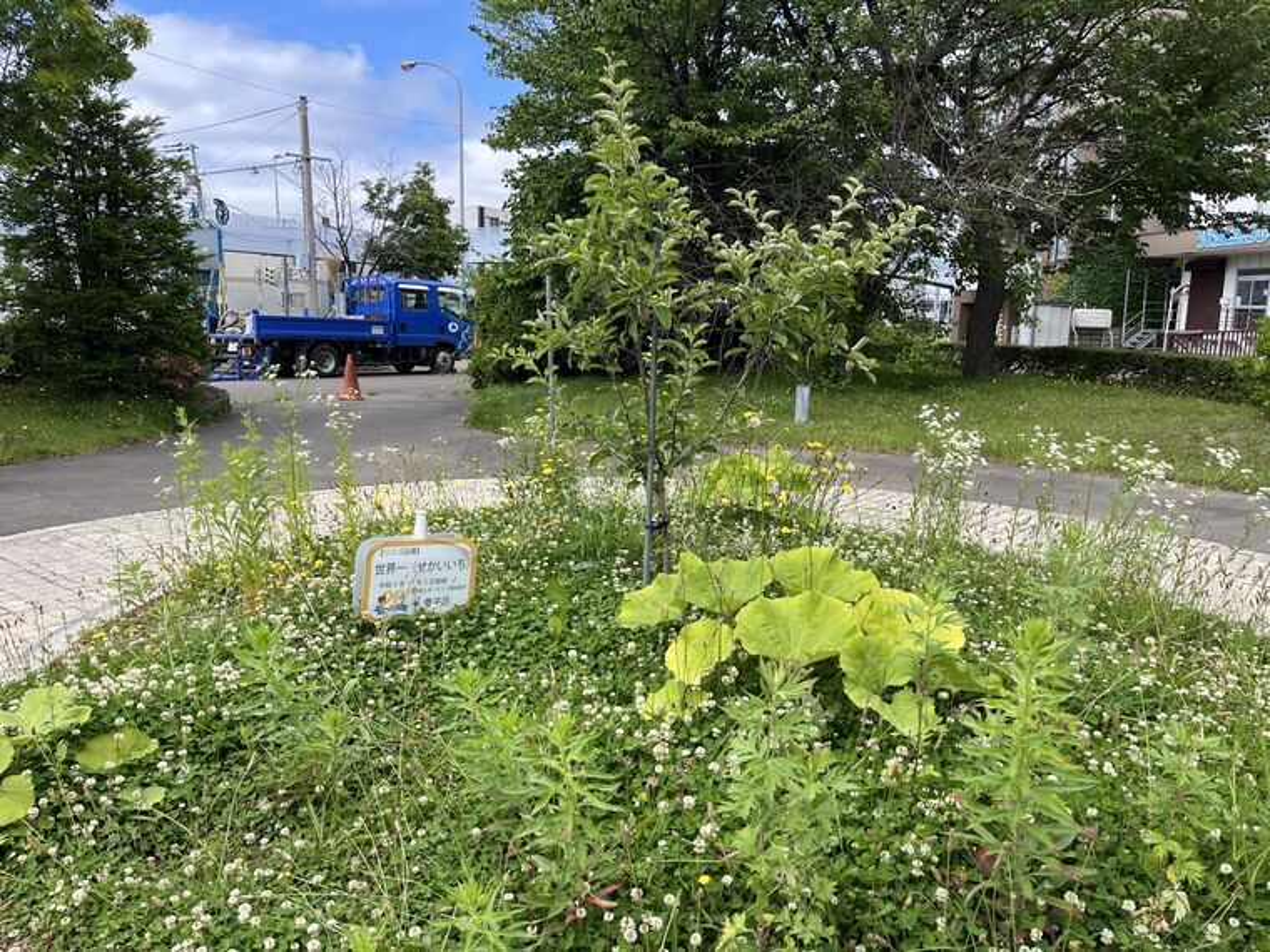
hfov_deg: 67.3
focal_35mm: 26
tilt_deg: -10.1
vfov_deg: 53.1
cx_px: 635
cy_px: 476
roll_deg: -1.1
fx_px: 954
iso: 50
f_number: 1.6
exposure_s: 1/1558
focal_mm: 5.1
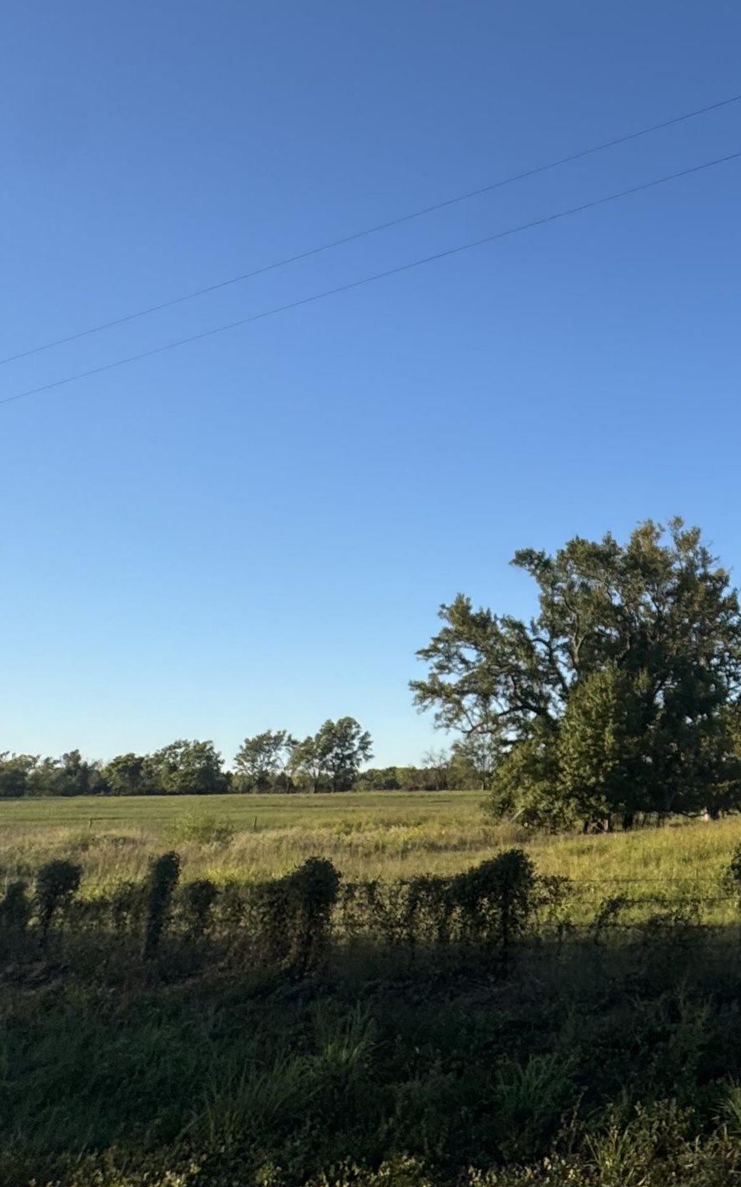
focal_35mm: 32
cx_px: 781
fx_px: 1034
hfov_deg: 34.8
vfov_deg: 58.2
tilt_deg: +21.5
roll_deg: -0.2
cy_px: 385
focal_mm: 2.22
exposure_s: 1/1198
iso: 50
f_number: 2.2
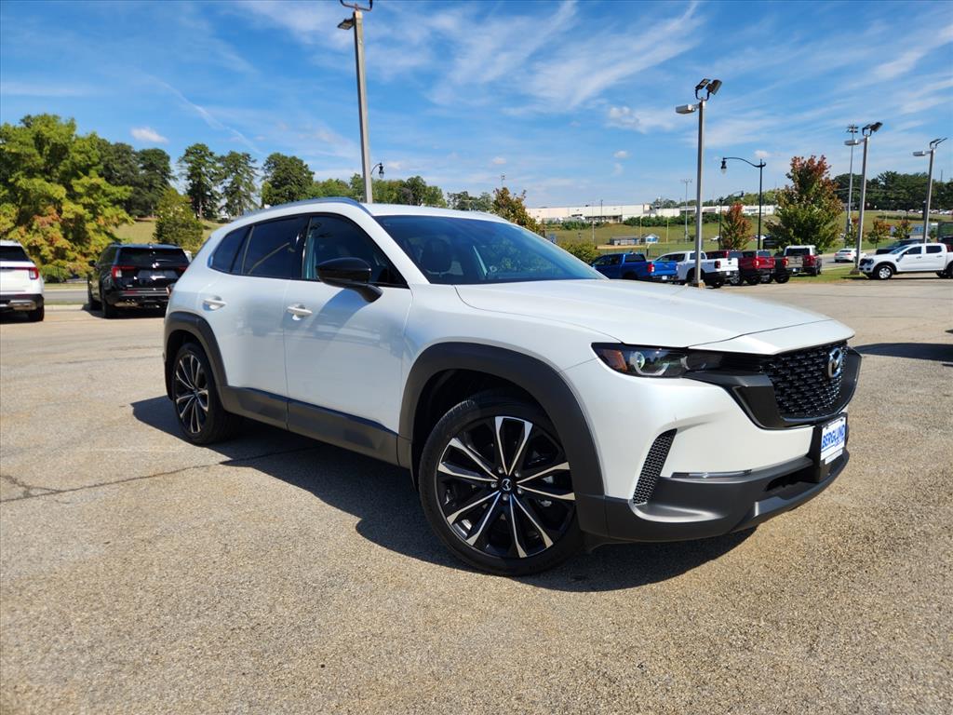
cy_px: 358
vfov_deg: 58.9
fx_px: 633
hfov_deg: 73.9
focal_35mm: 23
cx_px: 476
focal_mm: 5.4
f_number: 1.8
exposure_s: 1/1686
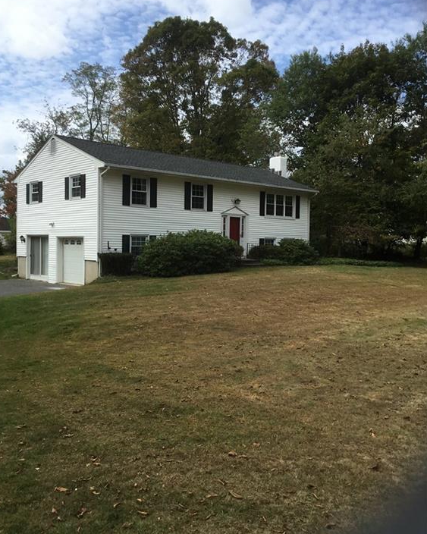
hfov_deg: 44.5
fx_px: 521
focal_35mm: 33
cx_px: 211
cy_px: 256
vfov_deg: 54.2
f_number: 2.4
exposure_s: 1/1181
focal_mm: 3.3
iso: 25
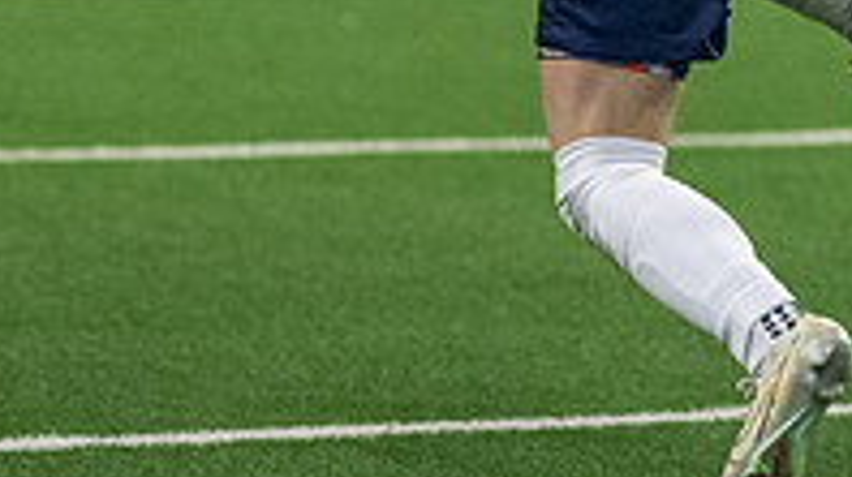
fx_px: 15124
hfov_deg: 3.2
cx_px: 747
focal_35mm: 670
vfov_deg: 1.8
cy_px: -523
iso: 5000
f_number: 3.2
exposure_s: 1/1250
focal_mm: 142
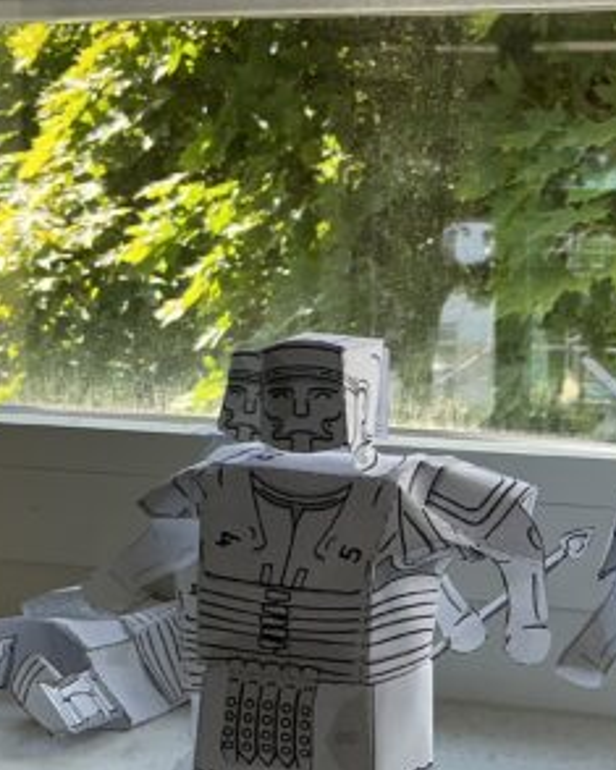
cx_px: 779
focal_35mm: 74
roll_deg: -0.9
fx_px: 1687
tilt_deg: -4.6
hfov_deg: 19.3
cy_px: 440
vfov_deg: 25.7
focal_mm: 3
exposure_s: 1/123
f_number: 1.8
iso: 25
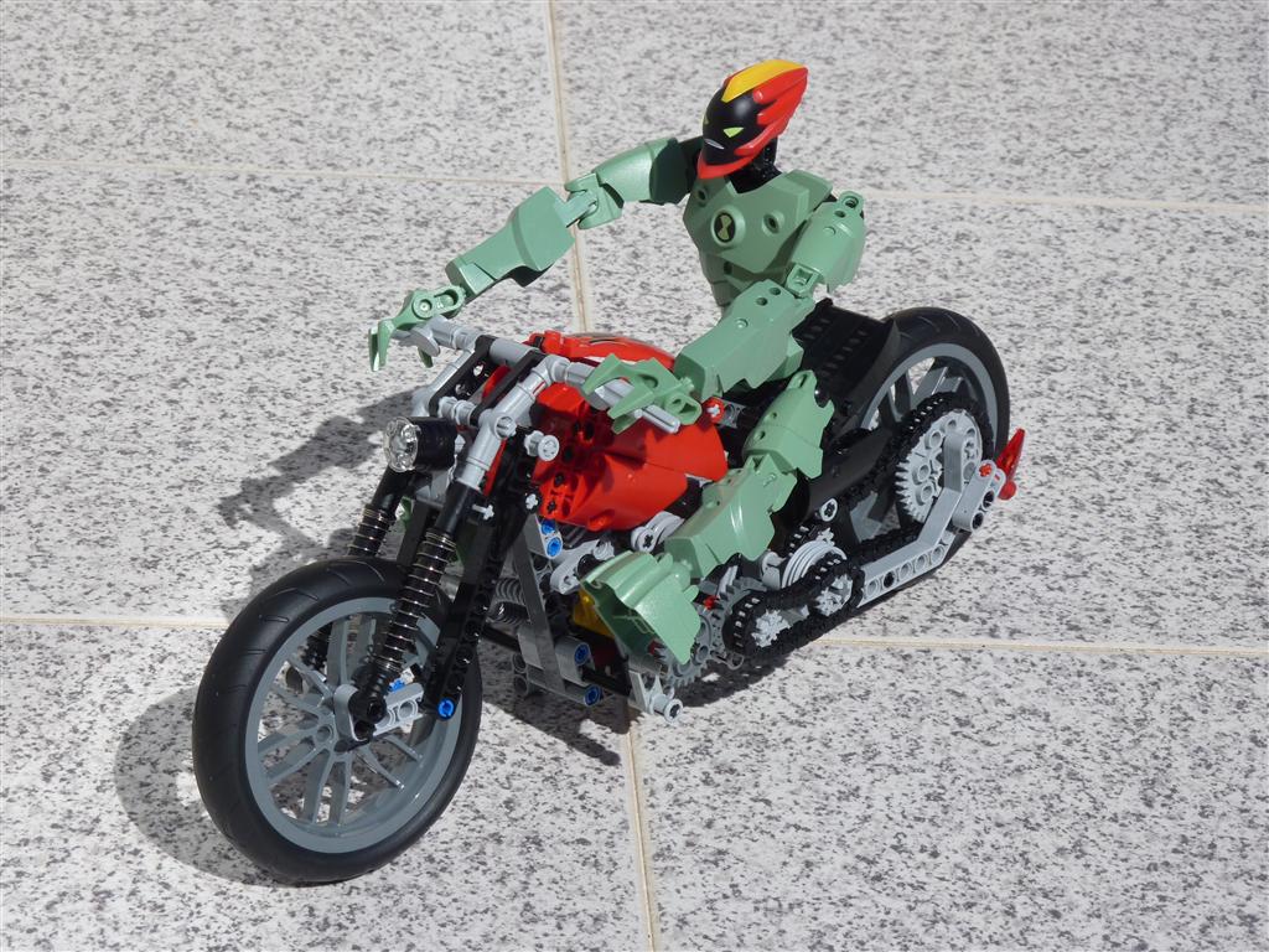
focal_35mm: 111
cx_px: 634
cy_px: 476
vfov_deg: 13.3
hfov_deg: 17.7
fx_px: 4069
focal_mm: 18.2
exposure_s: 1/1000
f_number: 5.6
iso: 80
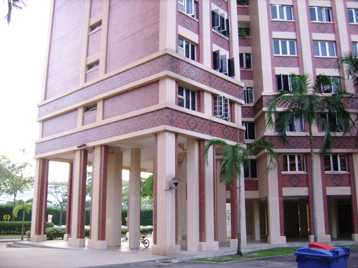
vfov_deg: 40.7
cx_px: 179
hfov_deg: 52.6
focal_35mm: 35
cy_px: 134
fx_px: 362
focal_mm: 5.95
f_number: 2.8
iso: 100
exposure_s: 1/42
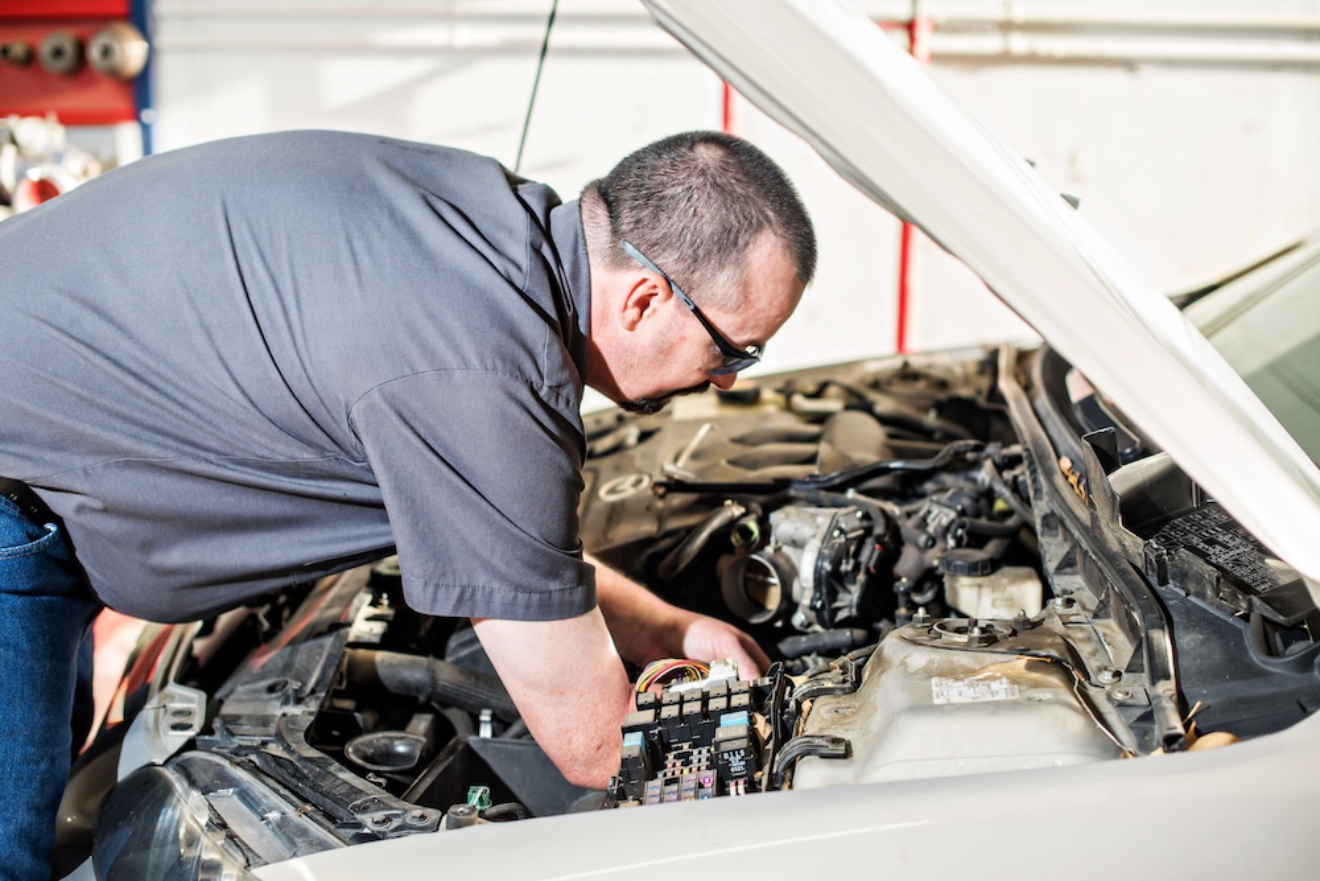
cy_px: 440
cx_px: 660
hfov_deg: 39.6
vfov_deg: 27.0
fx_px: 1833
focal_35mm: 50
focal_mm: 50
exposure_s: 1/200
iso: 320
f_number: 2.8
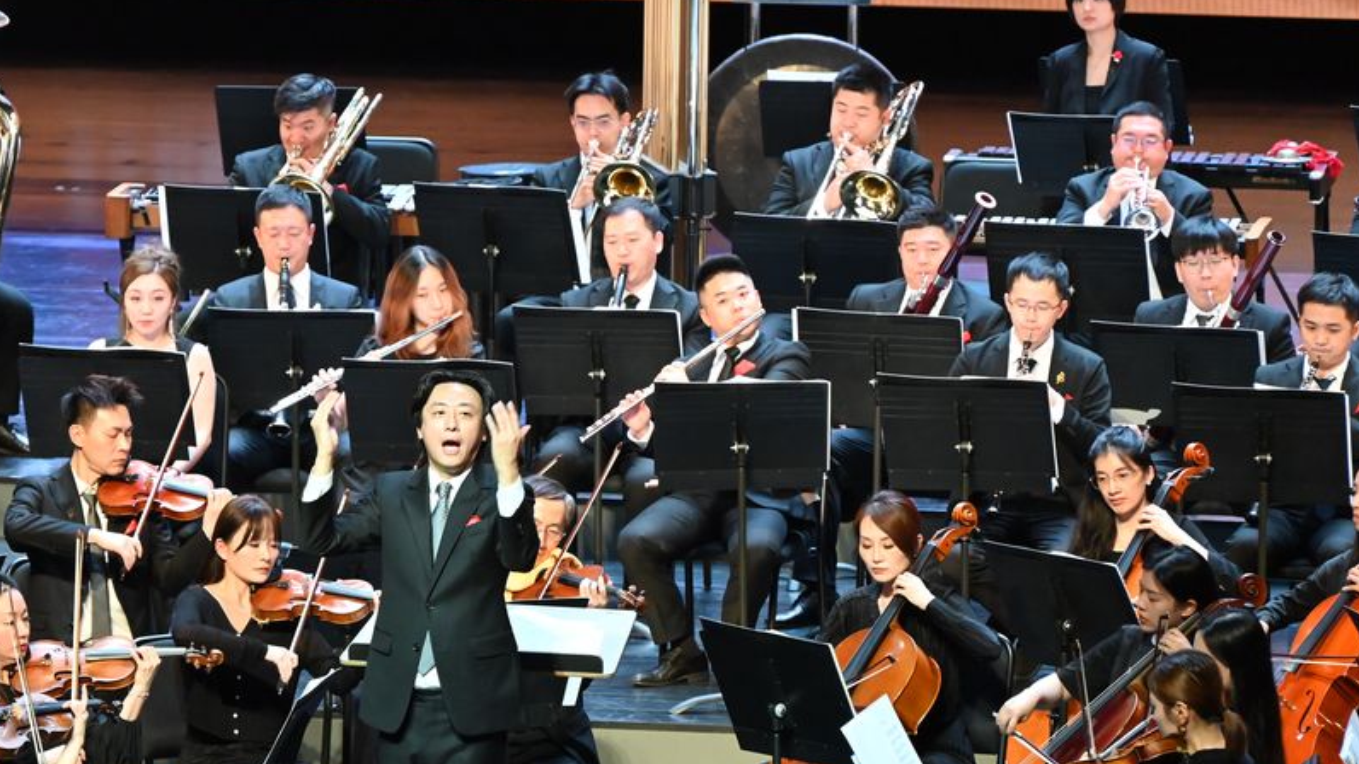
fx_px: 11349
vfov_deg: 3.9
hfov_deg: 6.8
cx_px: 358
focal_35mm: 315
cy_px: 450
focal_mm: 200
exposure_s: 1/200
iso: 6400
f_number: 6.3
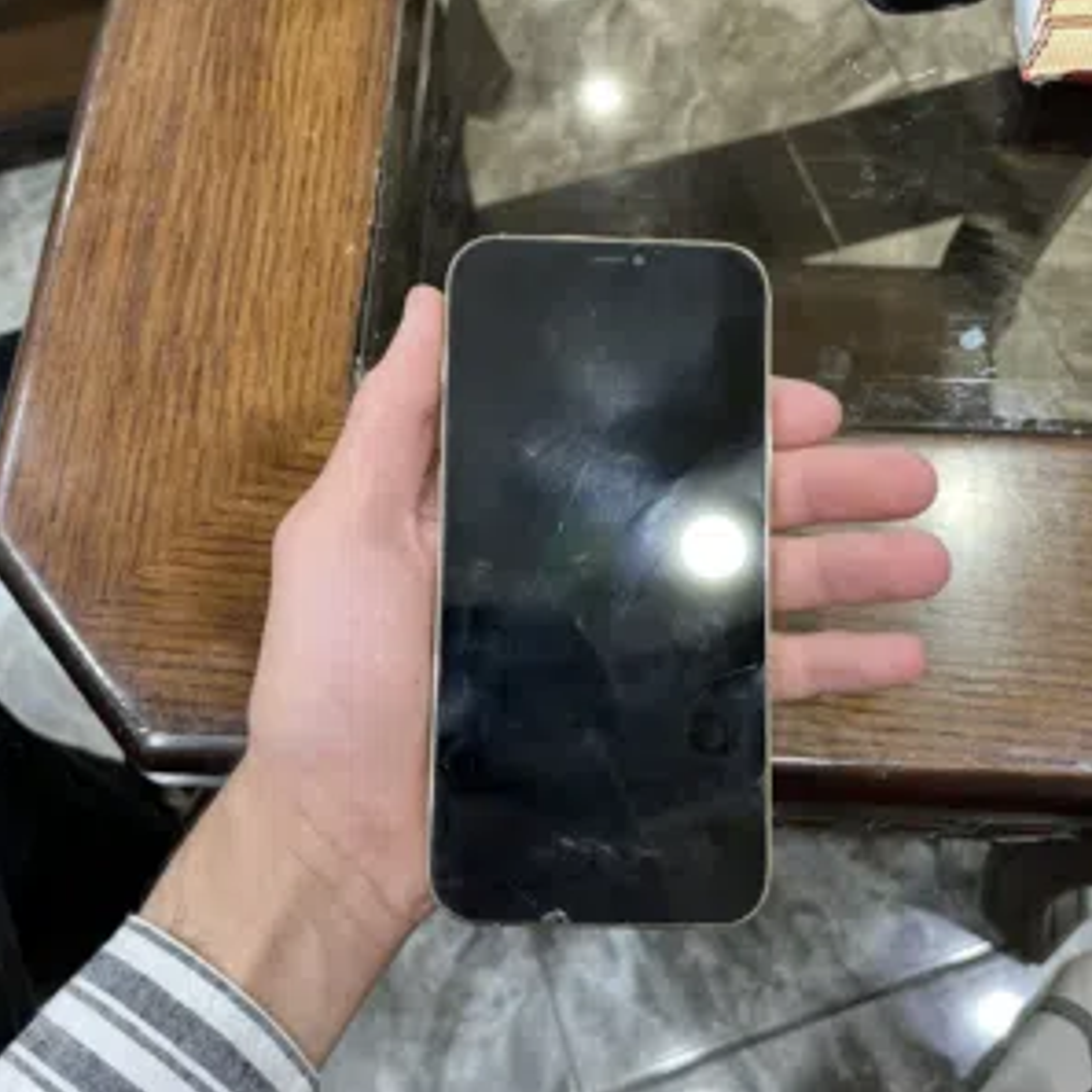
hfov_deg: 52.5
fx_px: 1106
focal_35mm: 31
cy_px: 522
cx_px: 544
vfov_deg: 52.5
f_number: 1.6
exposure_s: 1/50
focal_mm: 5.1
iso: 250
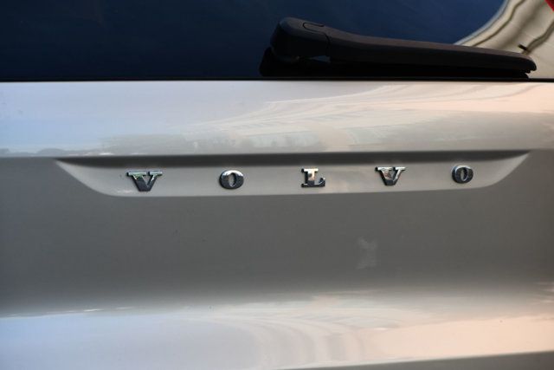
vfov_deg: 8.2
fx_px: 2586
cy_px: 185
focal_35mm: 168
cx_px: 277
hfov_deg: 12.2
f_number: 5.6
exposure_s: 1/250
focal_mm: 112
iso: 200
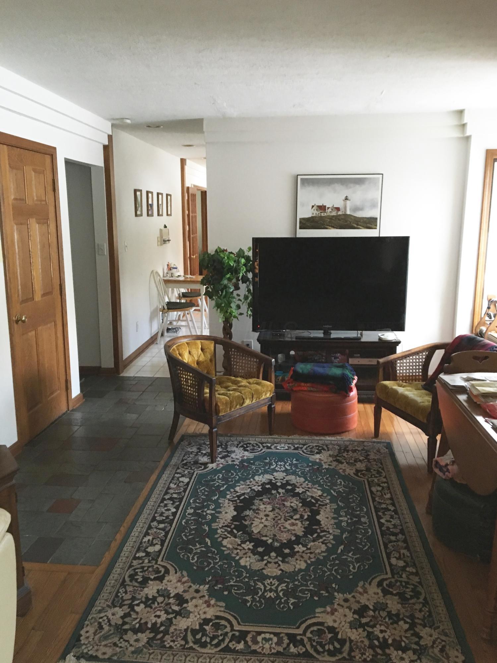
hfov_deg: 48.2
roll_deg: +2.4
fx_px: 555
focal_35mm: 29
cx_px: 248
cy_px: 332
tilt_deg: -11.3
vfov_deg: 61.7
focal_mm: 4.15
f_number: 2.2
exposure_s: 1/30
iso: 160
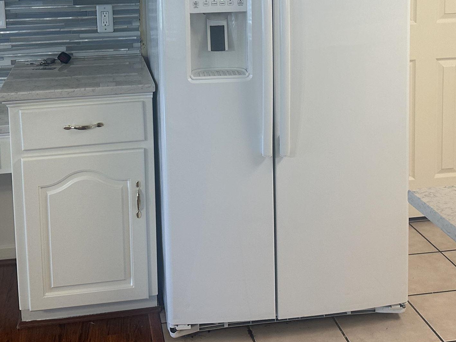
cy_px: 30
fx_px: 685
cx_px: 211
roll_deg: +1.2
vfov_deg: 27.0
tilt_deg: -7.7
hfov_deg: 36.8
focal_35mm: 52
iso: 160
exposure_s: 1/120
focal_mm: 6.86
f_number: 1.78
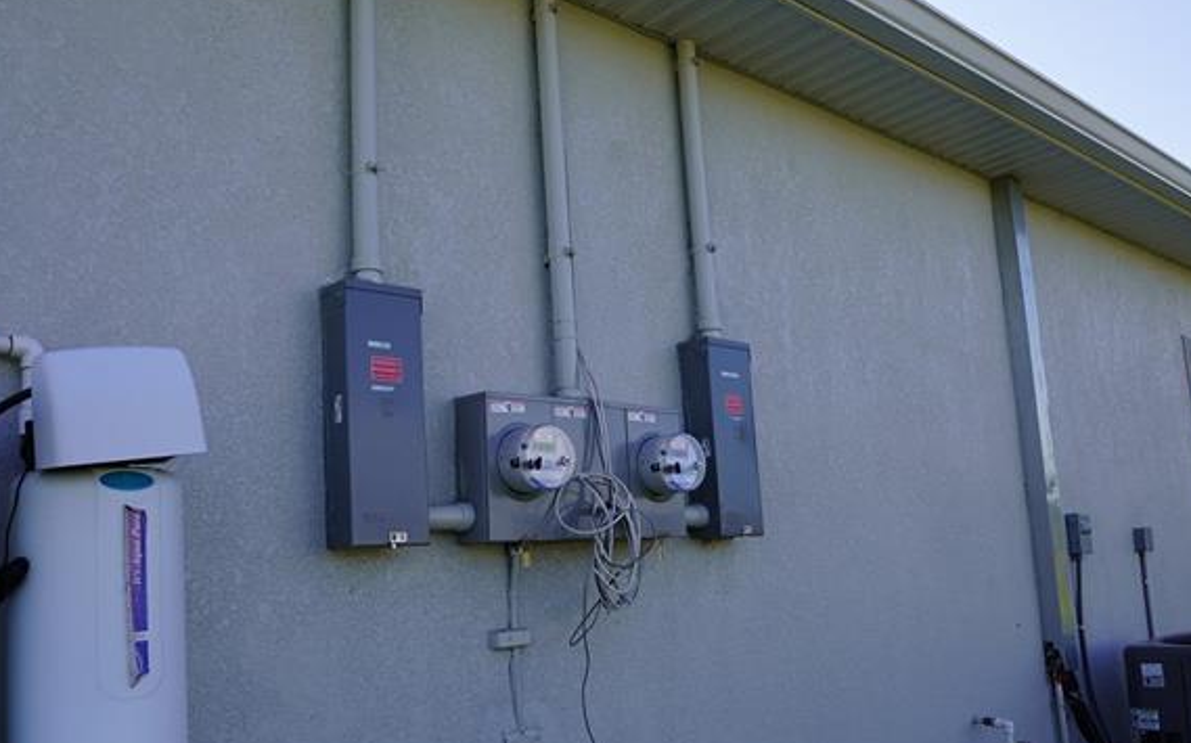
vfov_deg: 38.2
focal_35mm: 33
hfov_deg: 58.1
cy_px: 414
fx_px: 1071
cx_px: 645
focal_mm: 18
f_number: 8
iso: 100
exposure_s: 1/125
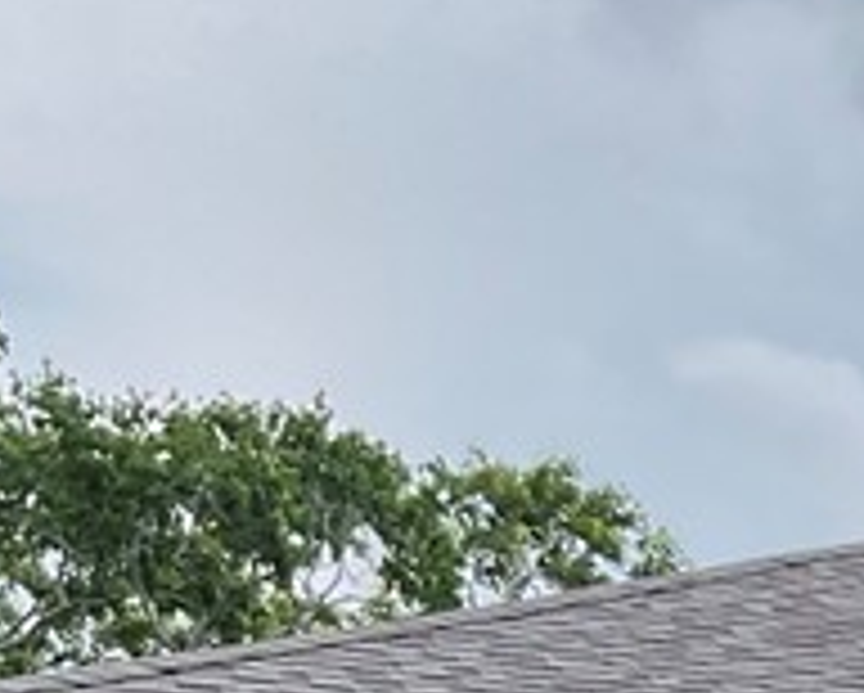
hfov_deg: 11.4
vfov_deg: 9.4
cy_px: 1516
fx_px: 3865
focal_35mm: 151
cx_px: 1750
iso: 16
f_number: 1.8
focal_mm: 3
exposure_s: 1/842
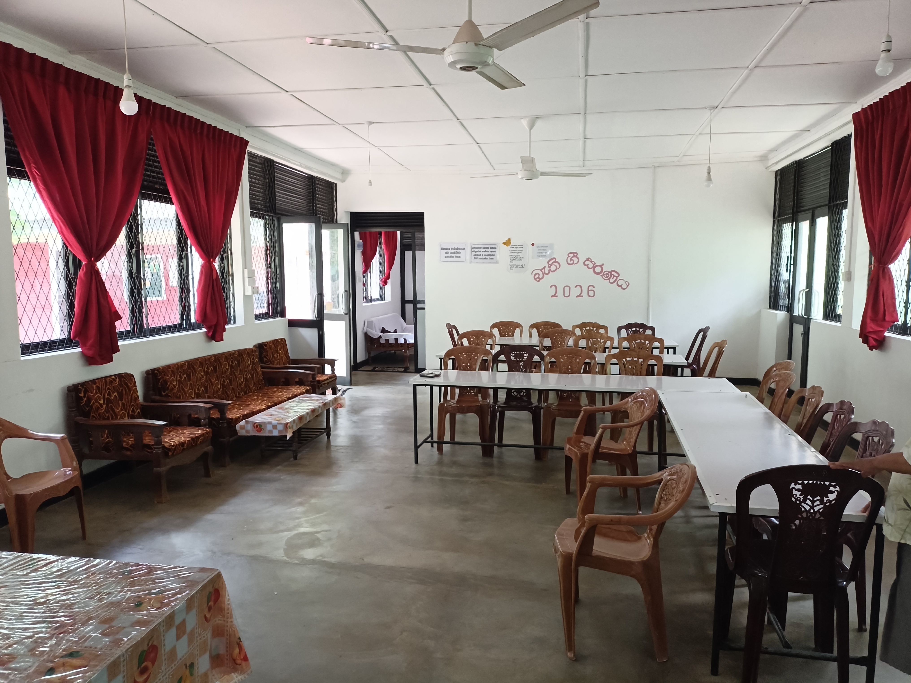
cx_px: 456
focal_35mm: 23
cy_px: 342
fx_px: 605
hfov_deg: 73.9
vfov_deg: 58.9
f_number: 1.7
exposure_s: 1/50
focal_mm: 4.71
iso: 633
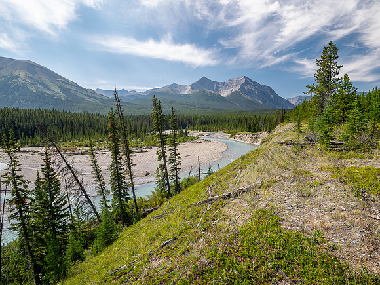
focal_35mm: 18
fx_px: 198
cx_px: 190
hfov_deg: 87.8
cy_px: 142
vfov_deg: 71.6
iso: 200
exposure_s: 1/80
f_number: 8
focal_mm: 9
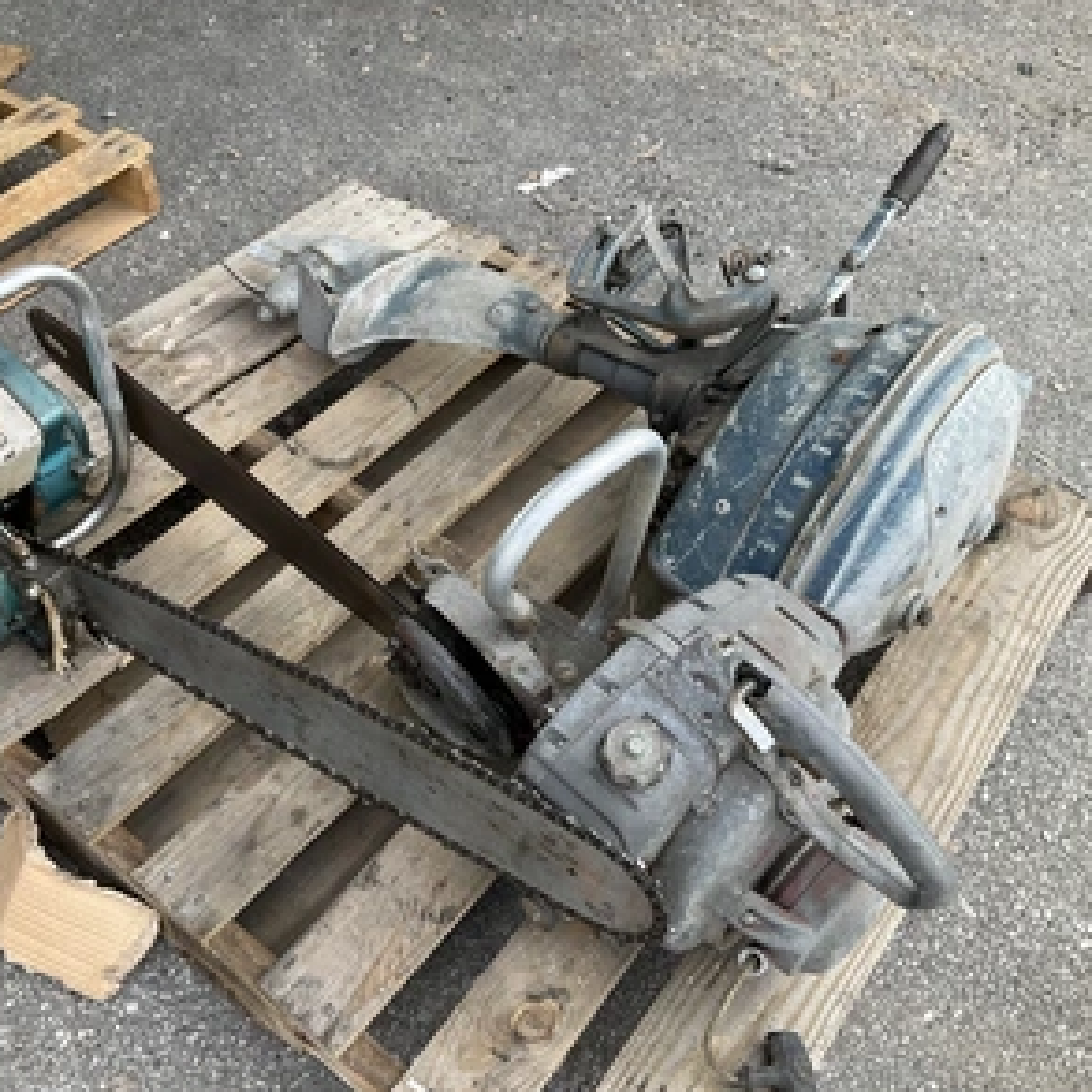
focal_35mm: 35
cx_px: 421
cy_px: 544
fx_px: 1249
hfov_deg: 46.9
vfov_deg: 47.2
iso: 16
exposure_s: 1/123
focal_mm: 3
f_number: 1.8
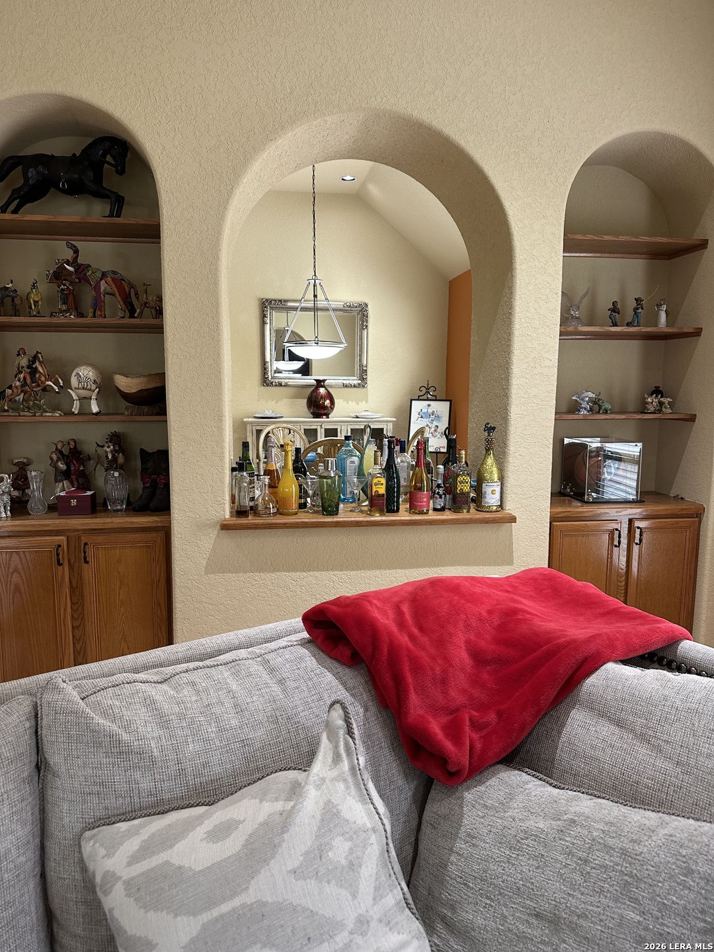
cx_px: 357
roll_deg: -0.8
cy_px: 476
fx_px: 660
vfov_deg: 71.6
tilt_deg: -7.1
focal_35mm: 24
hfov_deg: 56.8
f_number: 1.78
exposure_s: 1/60
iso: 160
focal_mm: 6.86
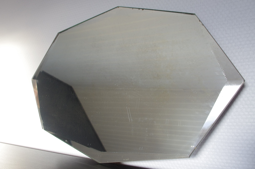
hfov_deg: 55.9
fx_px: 241
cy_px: 84
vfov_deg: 38.8
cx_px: 128
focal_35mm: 34
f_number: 8
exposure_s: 1/6
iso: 800
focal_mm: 23.13
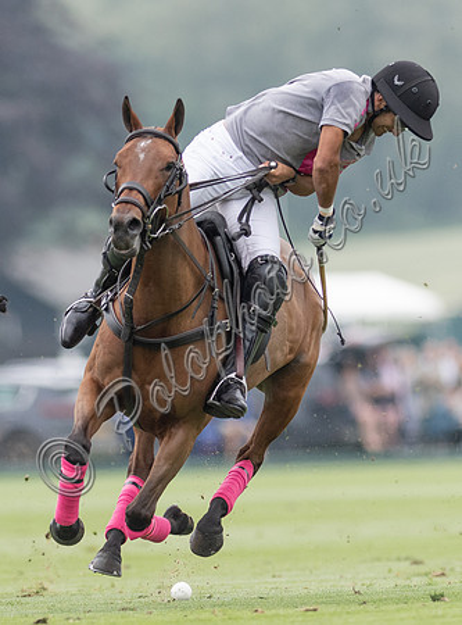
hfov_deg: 2.0
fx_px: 13069
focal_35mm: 728
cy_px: 308
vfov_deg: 2.7
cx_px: 197
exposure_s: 1/5000
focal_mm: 300
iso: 640
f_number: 2.8
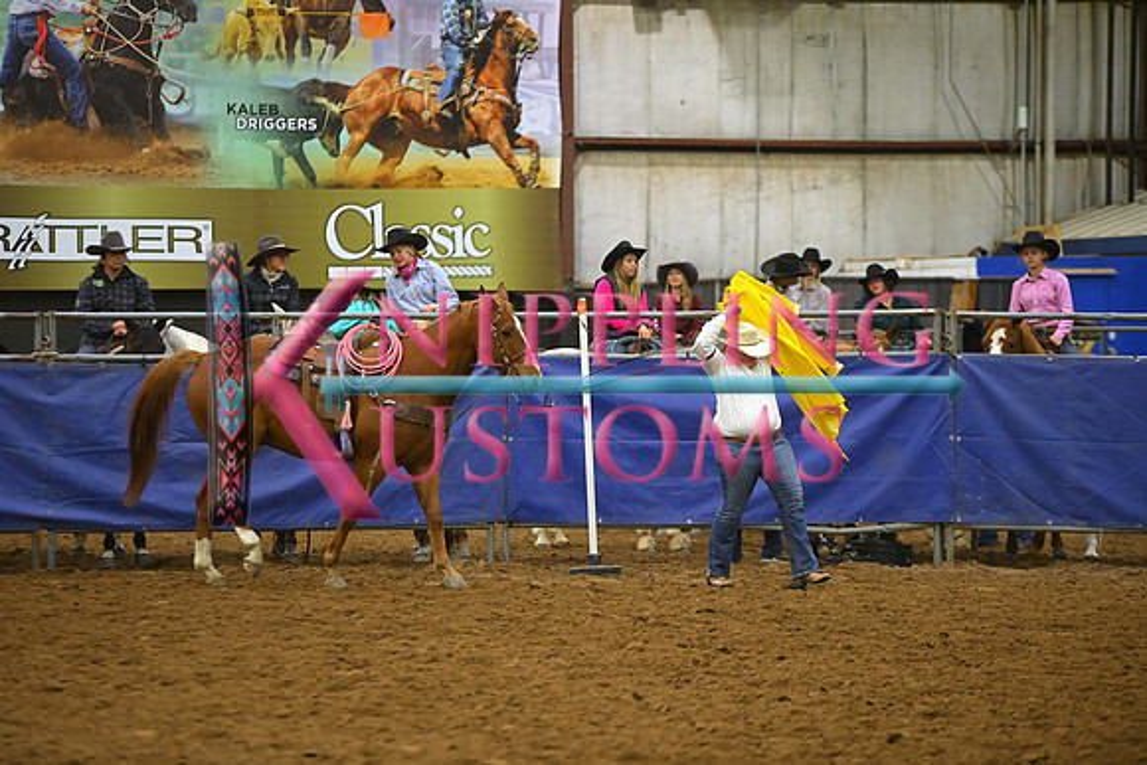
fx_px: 5099
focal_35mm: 160
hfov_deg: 12.8
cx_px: 574
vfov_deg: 8.6
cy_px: 382
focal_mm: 160
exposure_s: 1/320
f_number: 2.8
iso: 2500
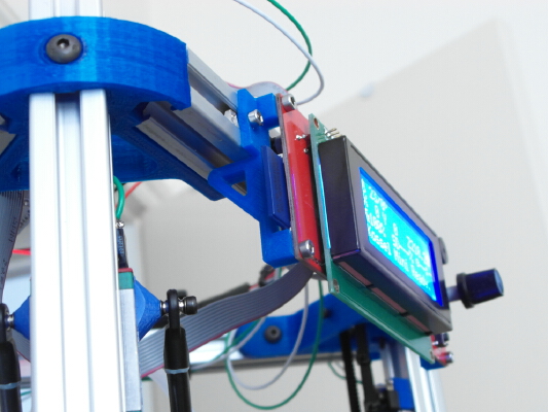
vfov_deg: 22.9
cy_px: 206
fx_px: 1013
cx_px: 274
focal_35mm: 64
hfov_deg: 30.3
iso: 400
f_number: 3.6
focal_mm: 11.4
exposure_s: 1/6
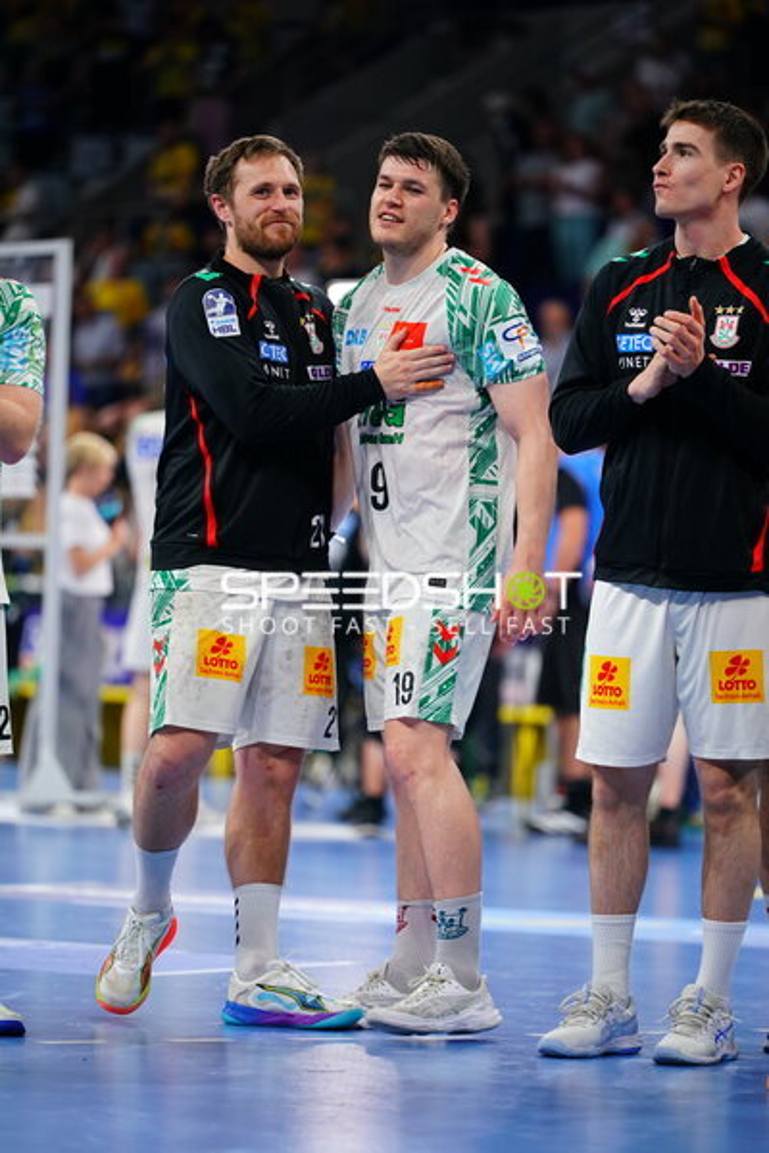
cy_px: 576
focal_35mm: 178
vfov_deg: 11.5
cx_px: 384
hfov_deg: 7.7
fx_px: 5703
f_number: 2.8
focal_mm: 178
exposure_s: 1/1600
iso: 2500
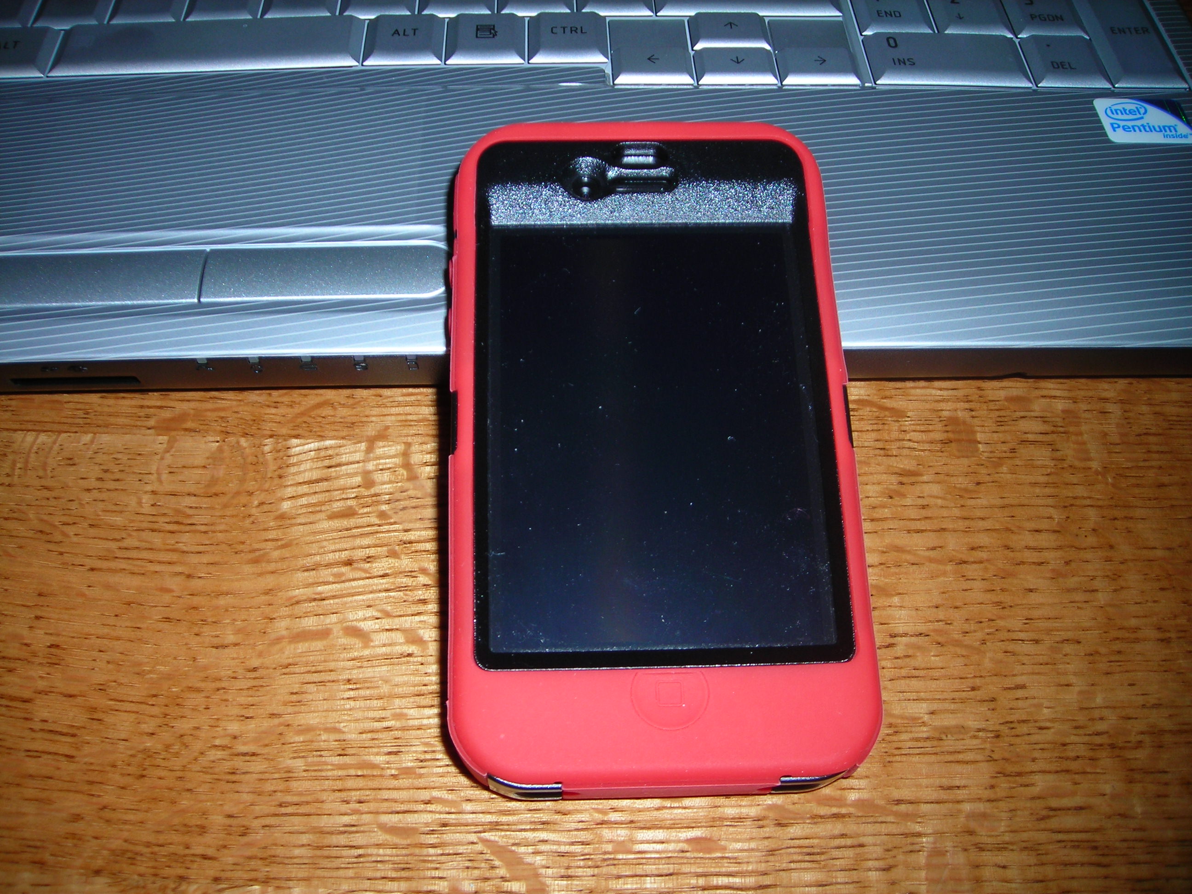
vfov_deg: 37.7
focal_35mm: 38
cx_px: 596
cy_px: 447
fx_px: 1309
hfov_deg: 49.0
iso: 50
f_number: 3.2
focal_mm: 6.3
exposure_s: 1/60.1
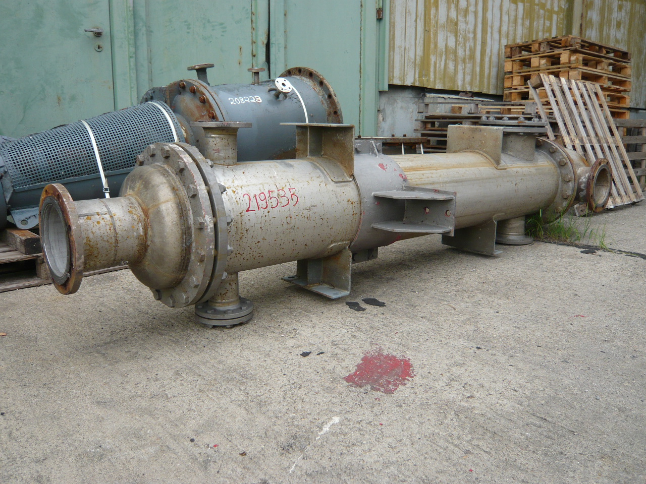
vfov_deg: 48.2
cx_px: 323
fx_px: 541
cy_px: 242
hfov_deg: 61.7
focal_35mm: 29
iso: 100
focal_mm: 4.6
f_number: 2.8
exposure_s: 1/320
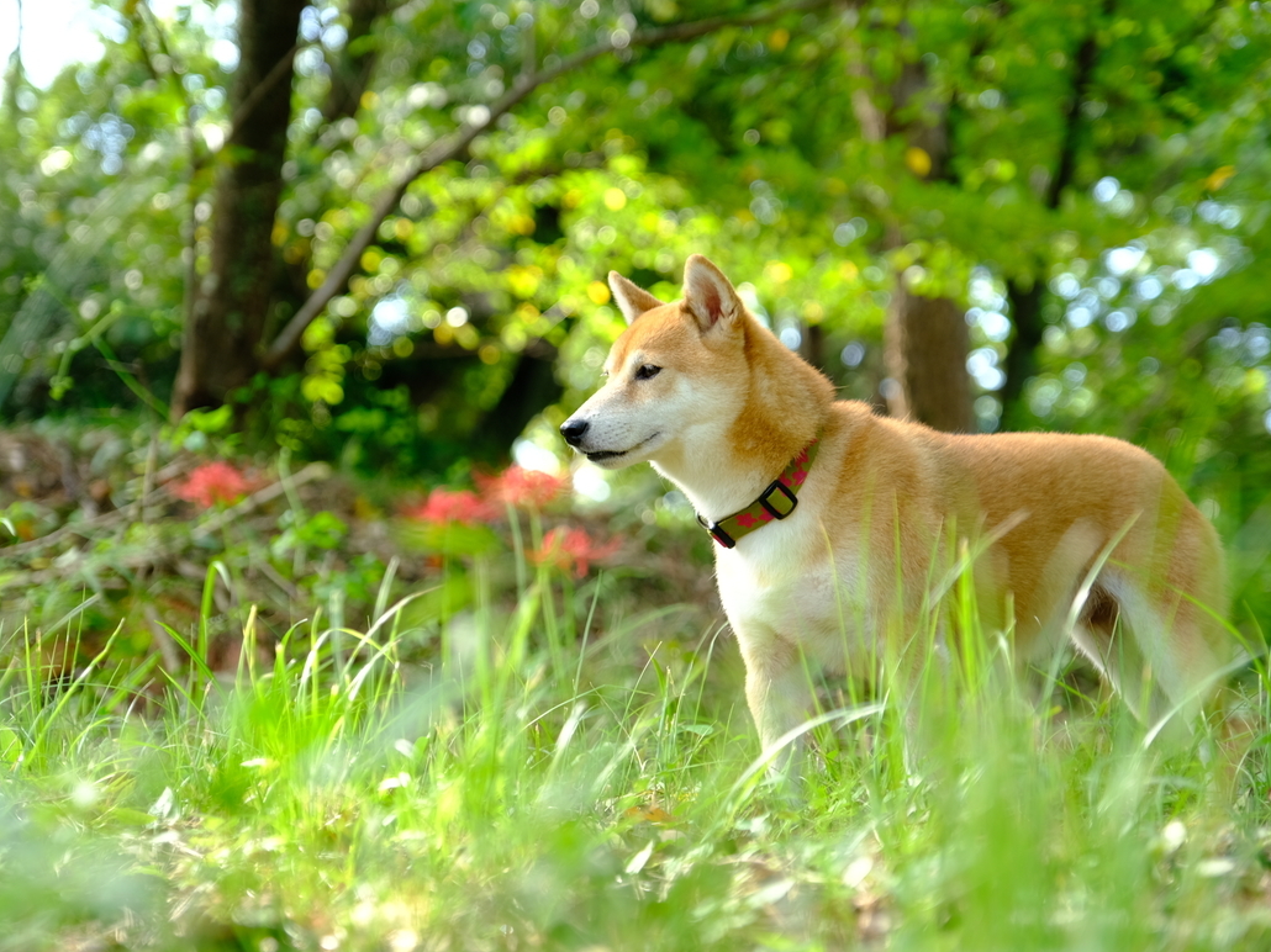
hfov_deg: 21.1
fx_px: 3414
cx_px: 582
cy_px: 465
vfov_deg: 15.9
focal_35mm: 93
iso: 200
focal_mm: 55
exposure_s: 1/80
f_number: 2.8
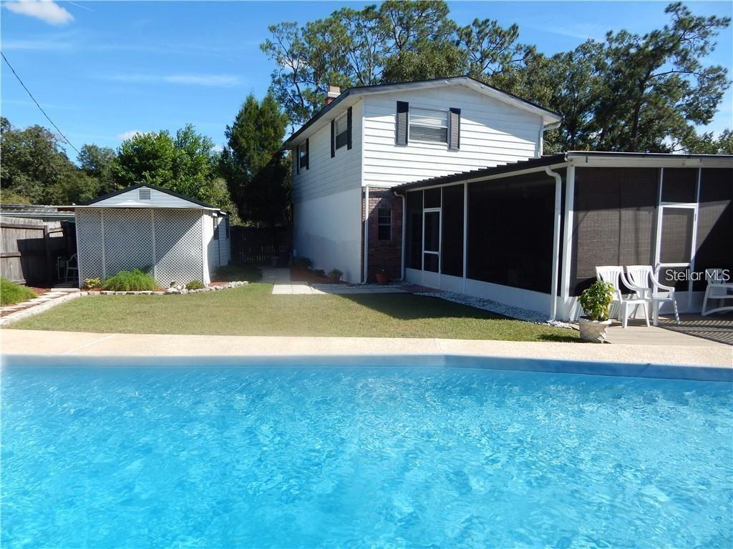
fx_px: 466
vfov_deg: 61.1
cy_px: 274
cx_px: 366
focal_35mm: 22
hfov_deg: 76.4
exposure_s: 1/400
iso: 125
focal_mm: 4
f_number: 6
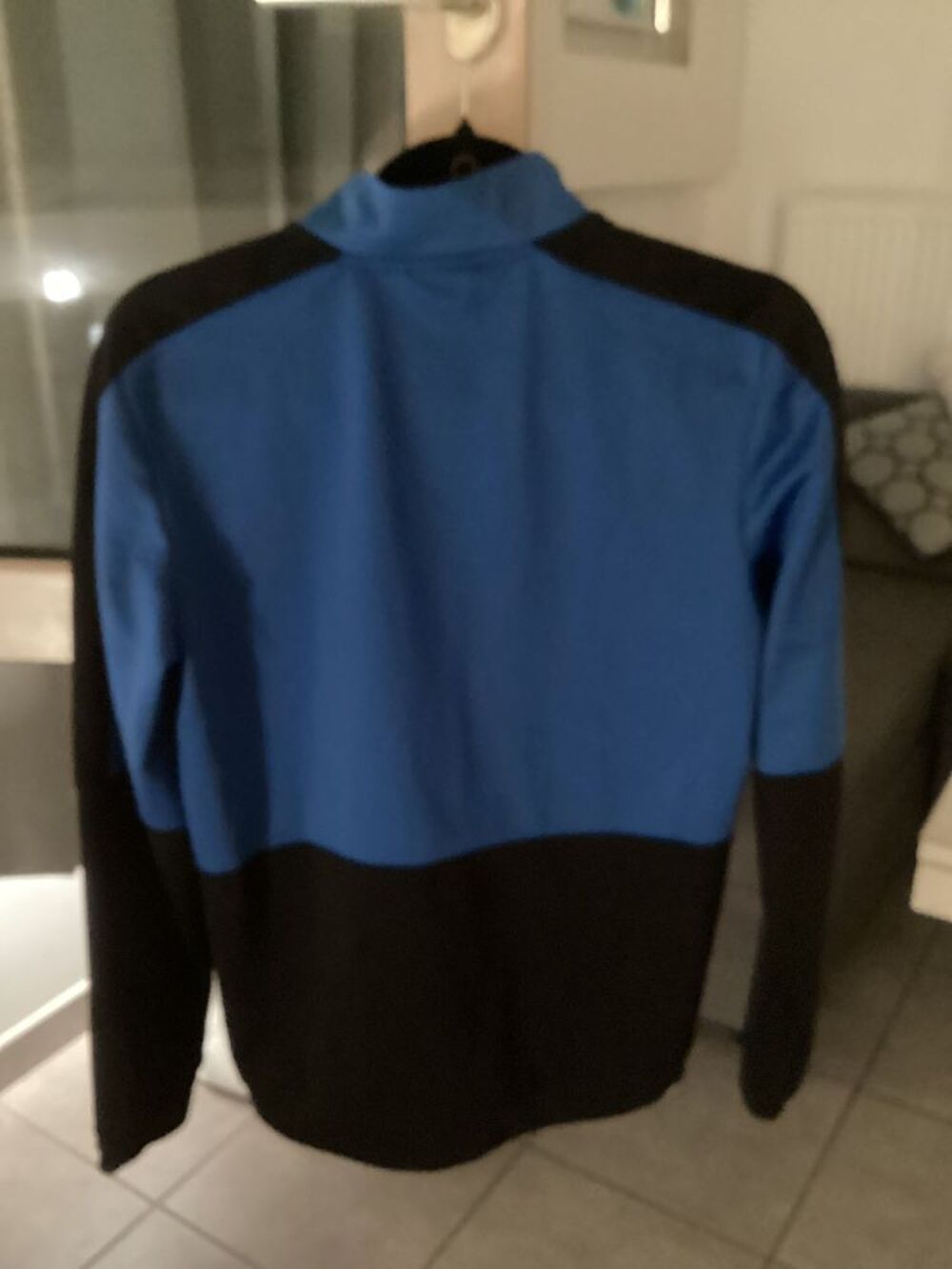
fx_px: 1137
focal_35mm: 31
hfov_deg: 45.4
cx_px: 476
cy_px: 634
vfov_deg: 58.3
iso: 800
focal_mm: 3.3
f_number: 2.4
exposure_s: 1/15
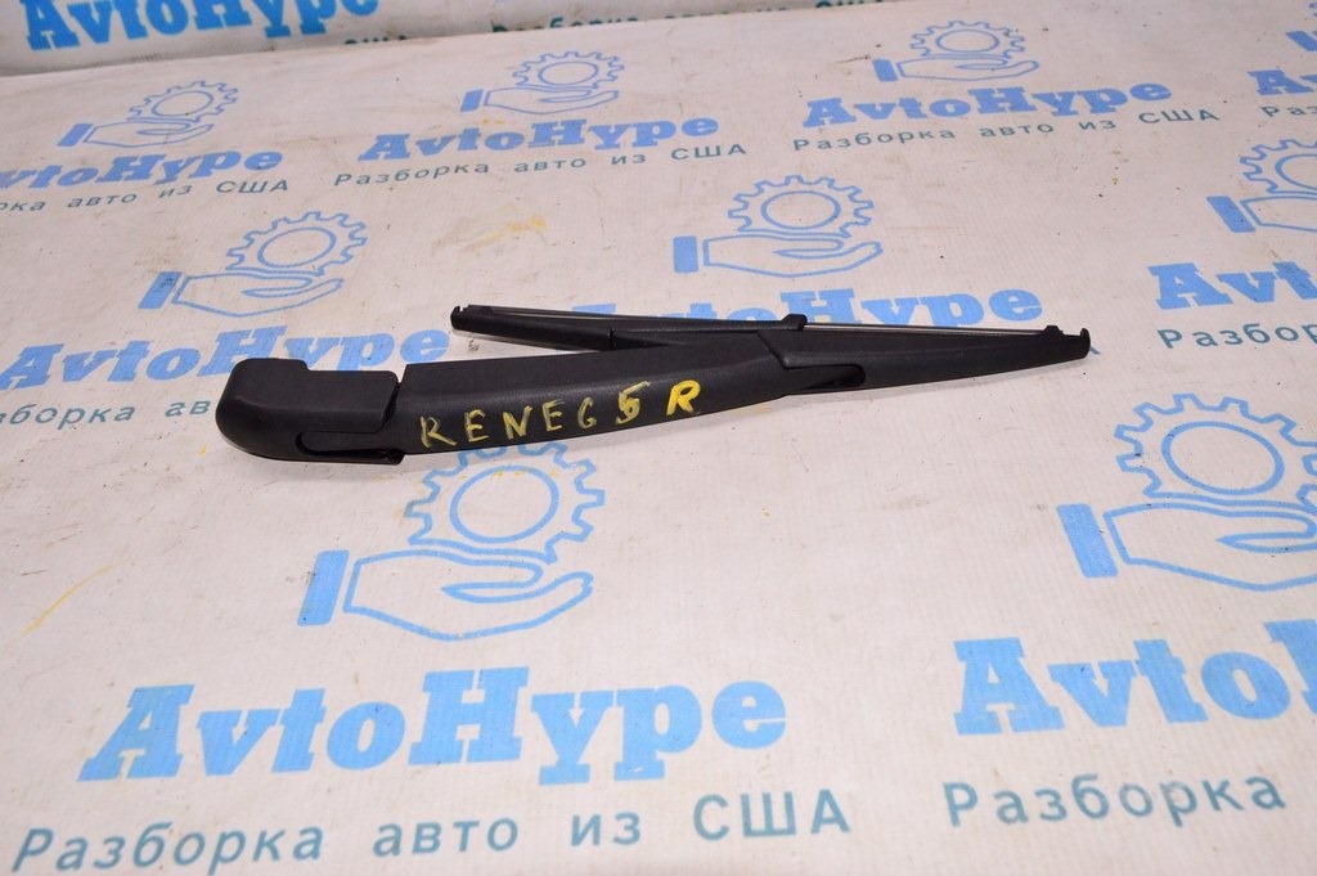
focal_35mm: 30
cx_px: 658
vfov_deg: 43.5
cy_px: 438
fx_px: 1097
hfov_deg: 62.0
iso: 1600
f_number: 8
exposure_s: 1/160
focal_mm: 20
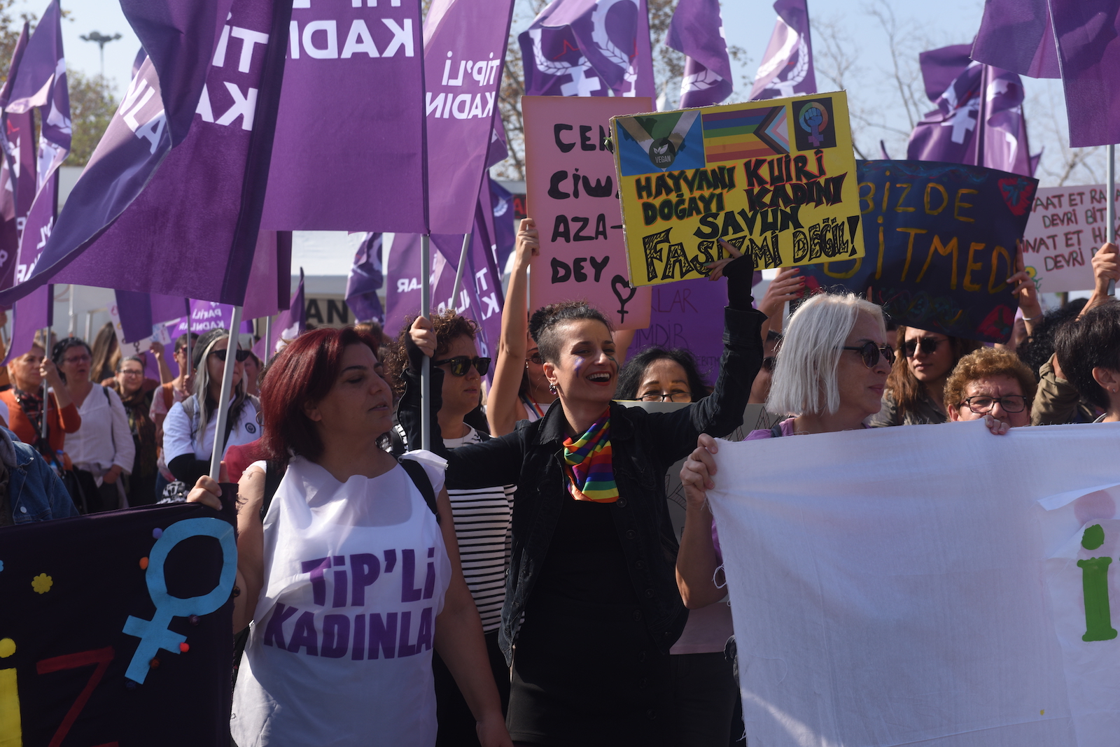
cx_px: 560
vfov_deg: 19.5
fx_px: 2178
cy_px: 374
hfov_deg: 28.8
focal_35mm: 70
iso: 125
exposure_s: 1/400
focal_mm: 70
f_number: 7.1
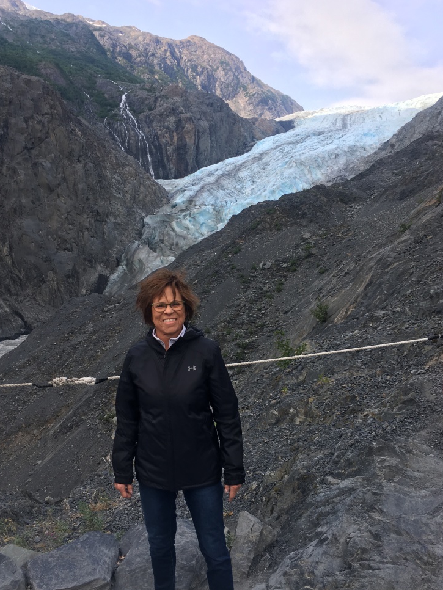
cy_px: 315
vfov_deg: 56.8
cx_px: 217
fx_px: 546
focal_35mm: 32
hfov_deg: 44.2
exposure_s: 1/538
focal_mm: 4.15
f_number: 2.2
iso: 25
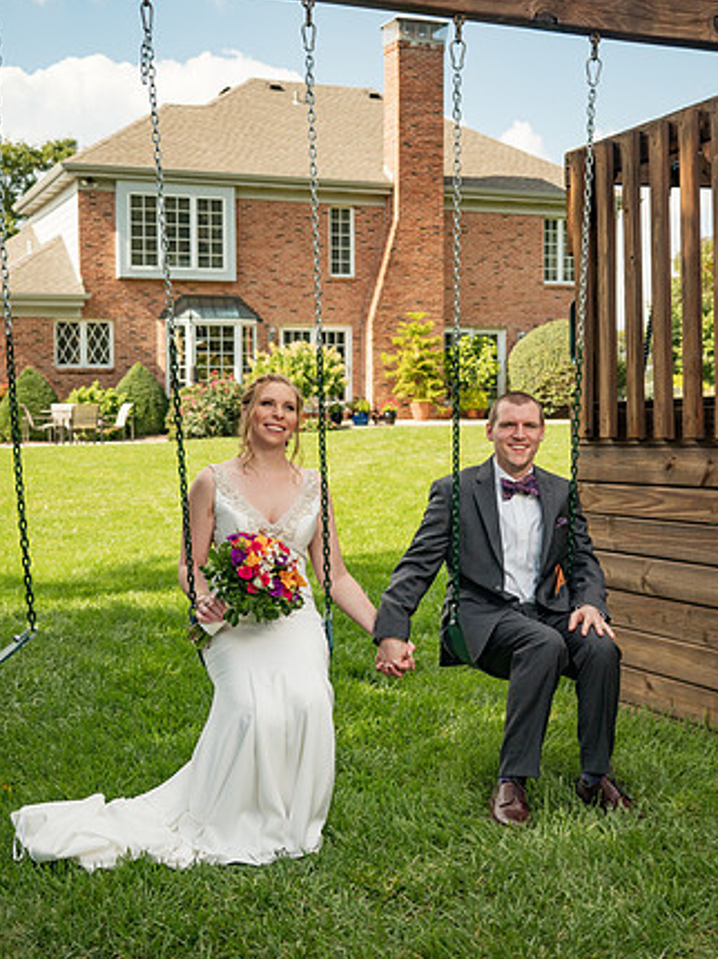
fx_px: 1273
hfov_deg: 31.5
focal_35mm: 46
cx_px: 360
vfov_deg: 41.3
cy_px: 491
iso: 200
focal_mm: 22
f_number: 2.8
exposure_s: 1/1600
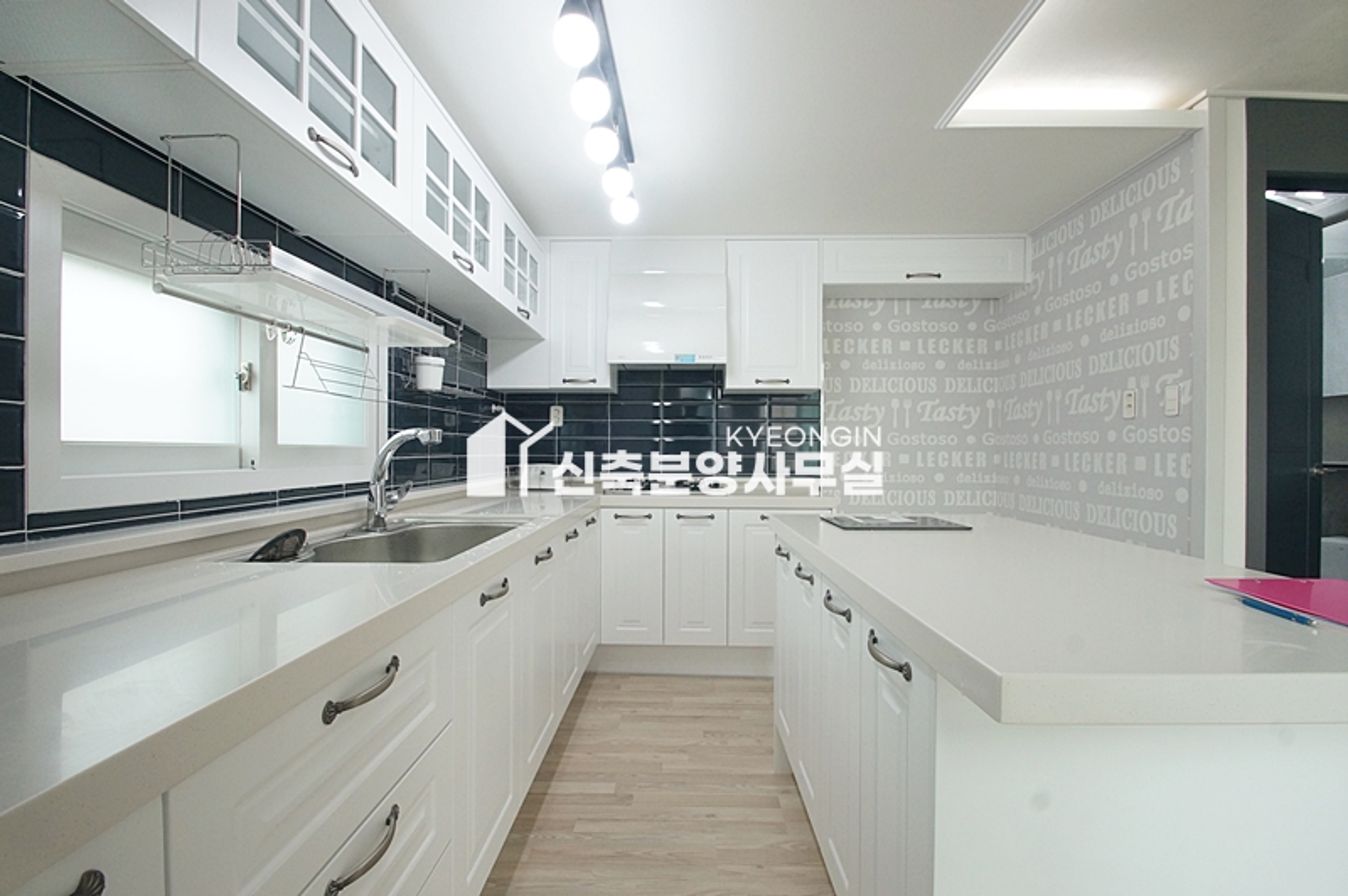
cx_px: 674
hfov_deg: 100.4
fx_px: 561
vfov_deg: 77.2
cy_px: 448
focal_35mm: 15
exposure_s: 1/40
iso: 800
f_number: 9
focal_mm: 10
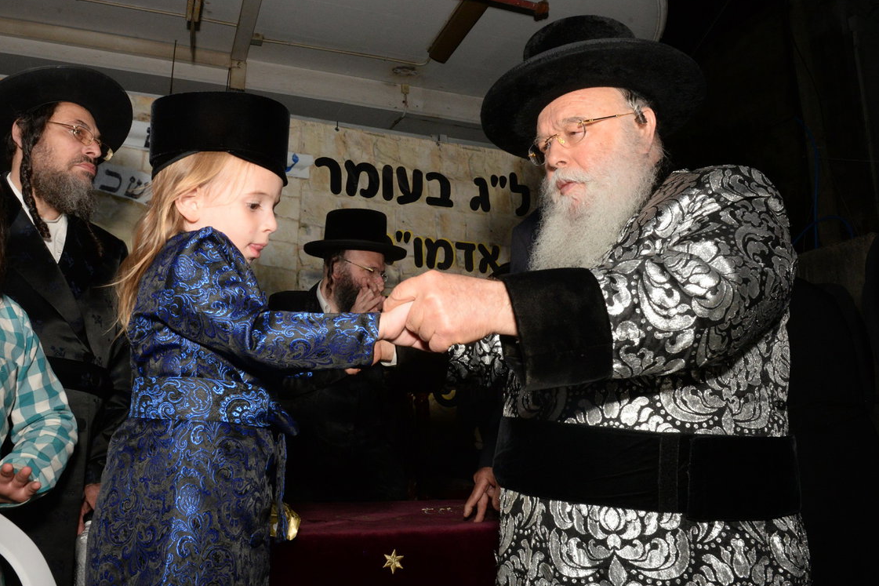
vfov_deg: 43.6
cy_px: 280
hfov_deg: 61.8
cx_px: 398
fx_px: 732
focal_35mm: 30
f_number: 14
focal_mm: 24
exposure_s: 1/200
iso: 2500
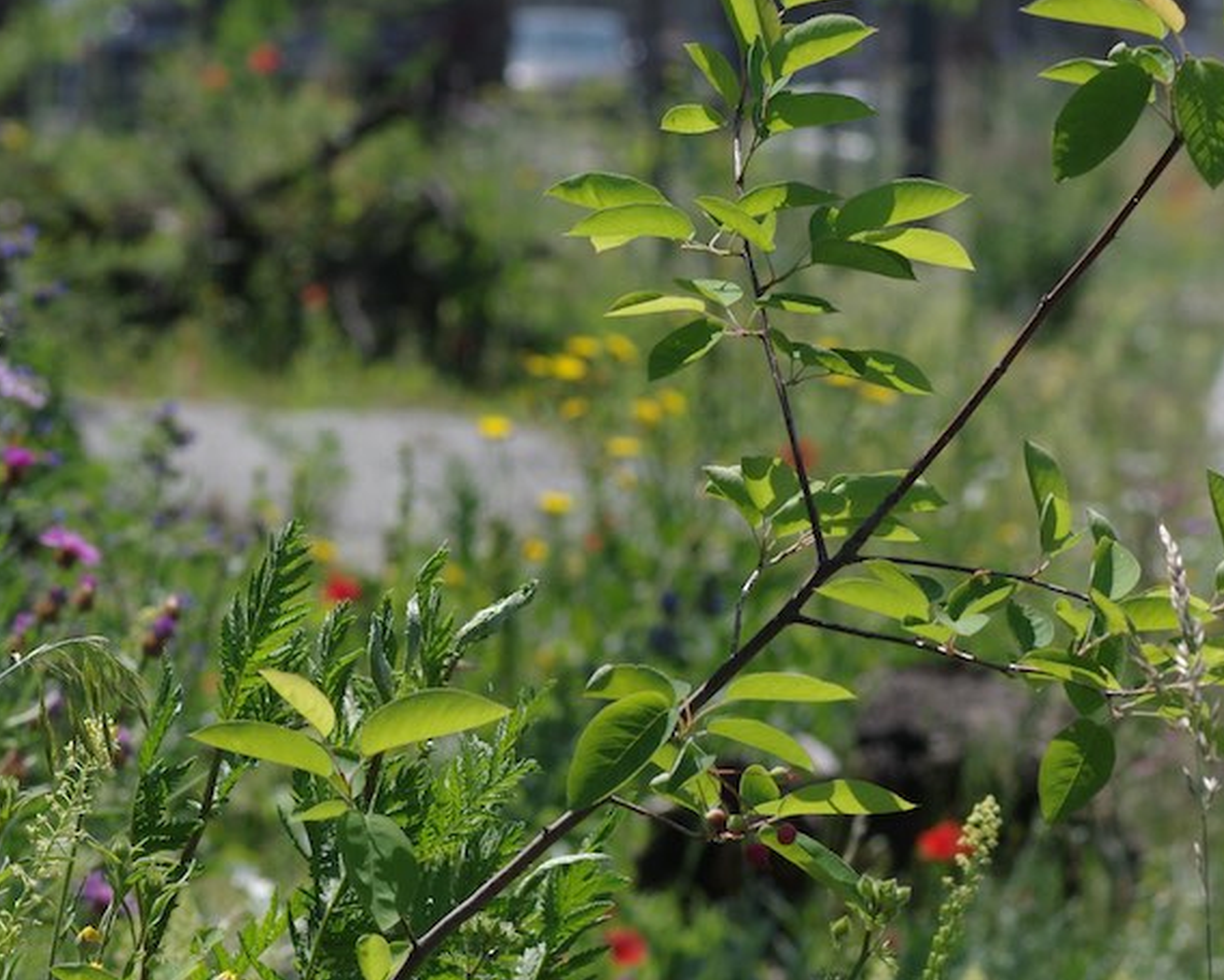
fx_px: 10765
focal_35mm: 297
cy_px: 498
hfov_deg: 6.5
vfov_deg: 5.2
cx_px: 517
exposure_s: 1/800
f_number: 9
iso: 400
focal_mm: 100
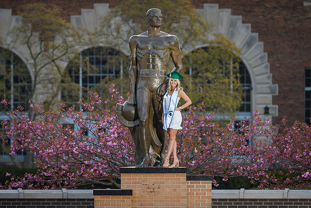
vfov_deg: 2.8
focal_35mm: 492
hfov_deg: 4.2
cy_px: 97
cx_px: 157
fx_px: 4247
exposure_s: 1/200
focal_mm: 300
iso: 125
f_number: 5
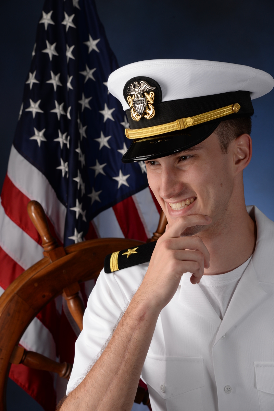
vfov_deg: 19.4
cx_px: 137
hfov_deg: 13.1
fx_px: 1197
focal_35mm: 105
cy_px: 206
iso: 200
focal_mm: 105
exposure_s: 1/200
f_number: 11
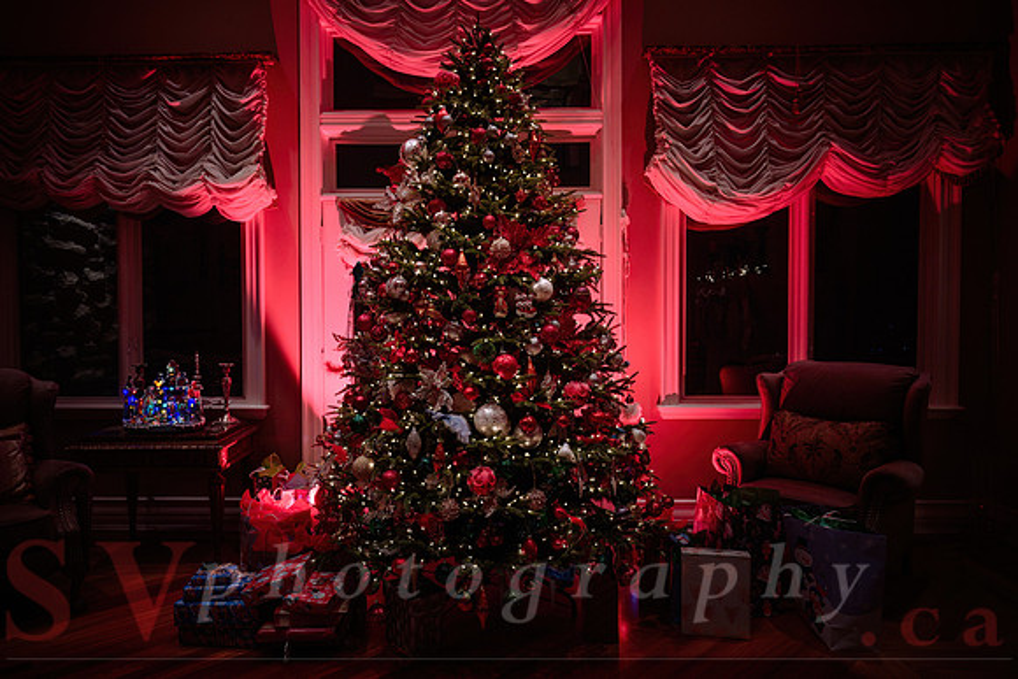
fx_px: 679
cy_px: 340
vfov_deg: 53.2
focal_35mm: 24
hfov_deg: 73.7
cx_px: 509
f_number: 4.5
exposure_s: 1/60
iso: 200
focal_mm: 24
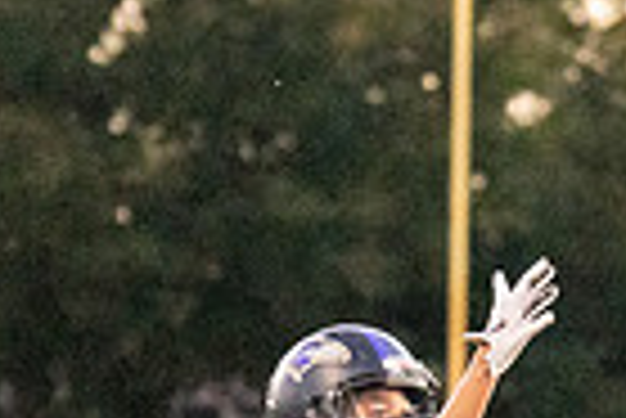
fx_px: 11523
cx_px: 404
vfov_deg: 2.1
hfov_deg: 3.1
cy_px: 589
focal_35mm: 662
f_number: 2.8
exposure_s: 1/1000
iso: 3200
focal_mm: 90
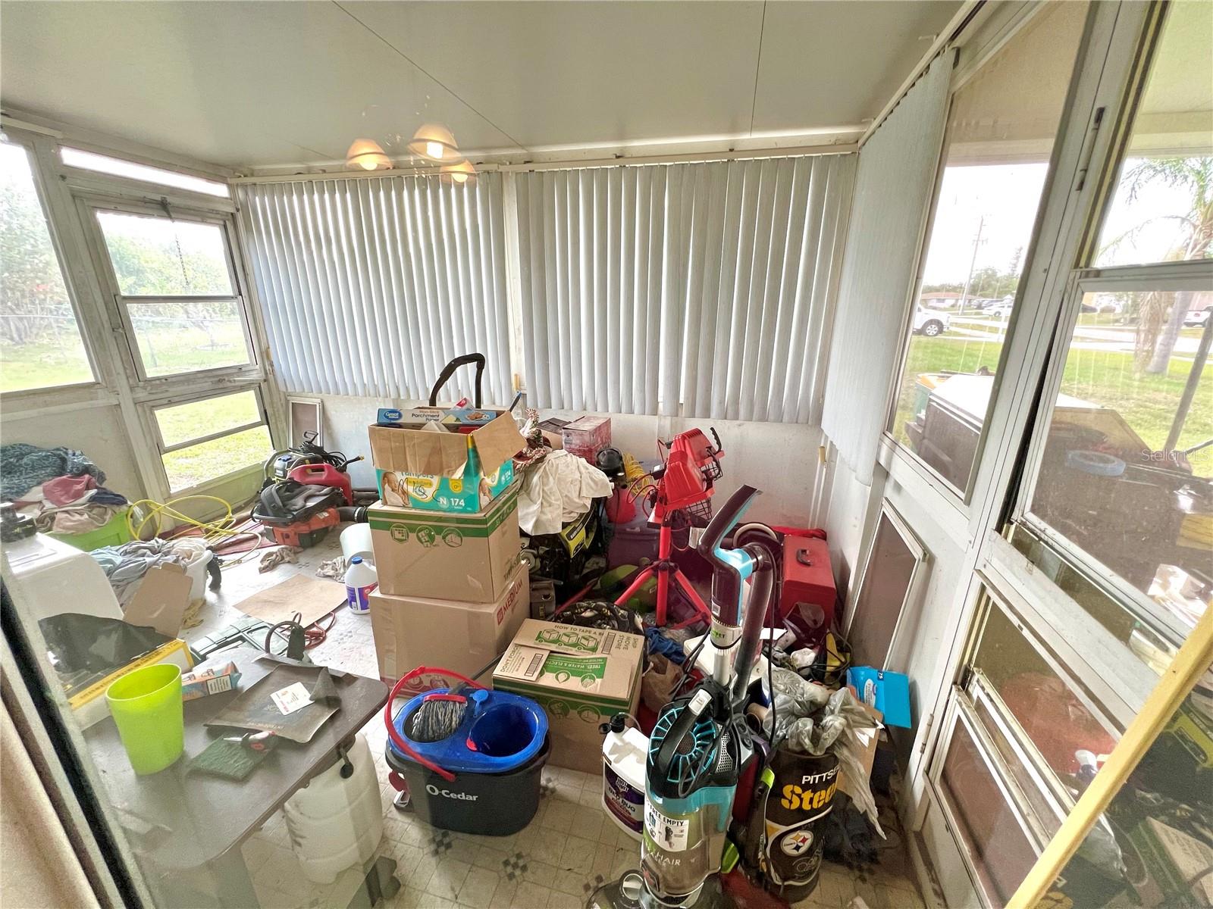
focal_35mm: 13
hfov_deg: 106.2
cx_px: 606
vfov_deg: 89.9
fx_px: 456
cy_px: 454
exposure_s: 1/120
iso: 160
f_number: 1.8
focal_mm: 1.57
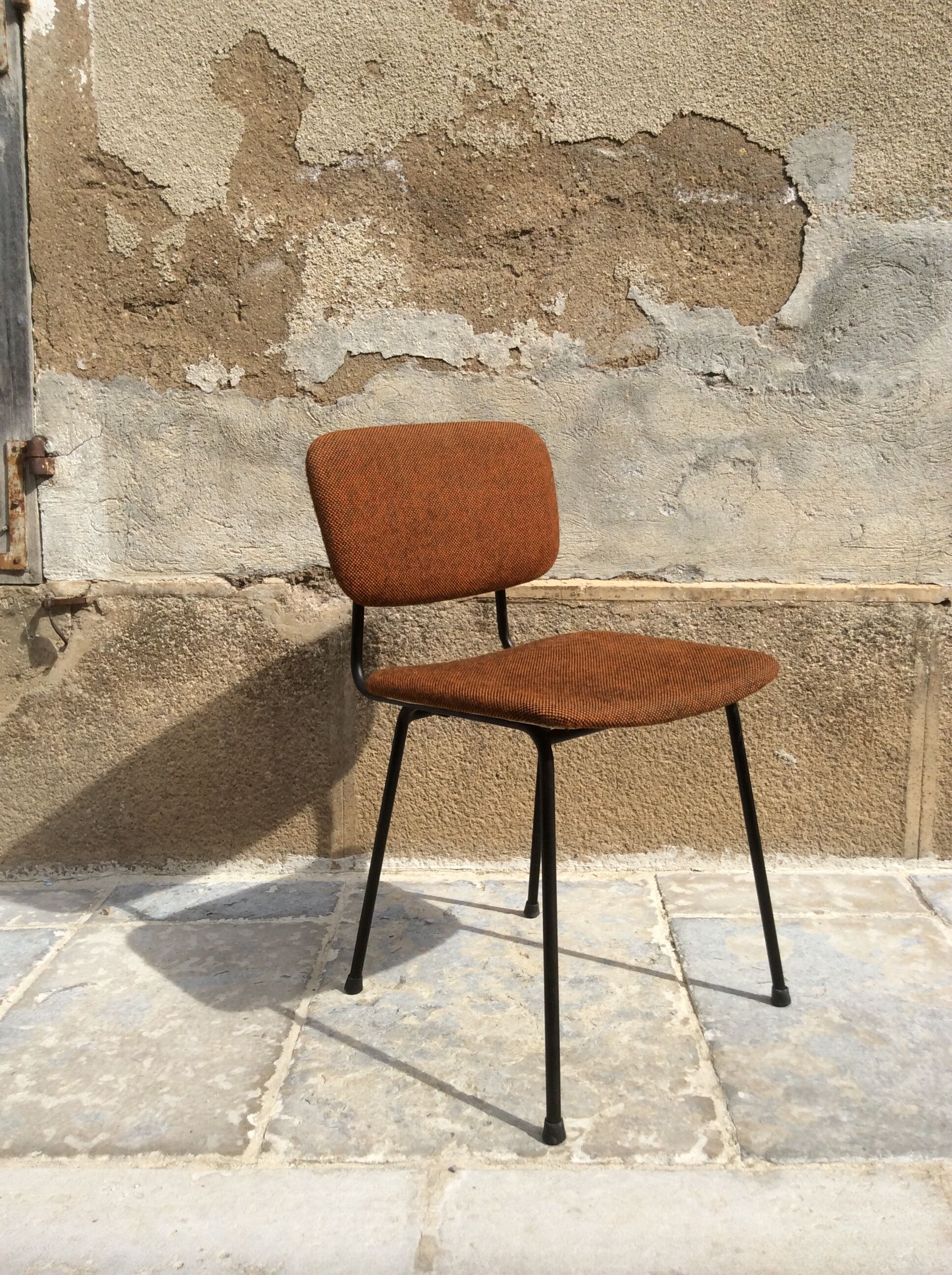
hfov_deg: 44.1
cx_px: 476
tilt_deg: -7.9
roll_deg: +0.4
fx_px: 1177
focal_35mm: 32
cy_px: 638
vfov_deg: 56.9
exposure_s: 1/1003
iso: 32
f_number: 2.4
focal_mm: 3.3
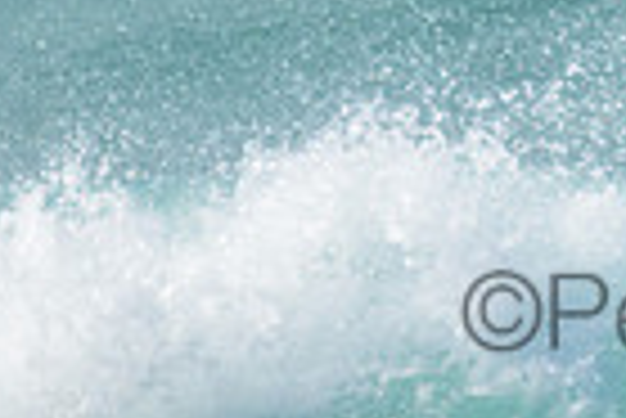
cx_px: 811
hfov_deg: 0.6
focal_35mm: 3345
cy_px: -434
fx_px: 58226
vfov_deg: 0.4
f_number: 11
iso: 3200
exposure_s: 1/1600
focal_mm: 800
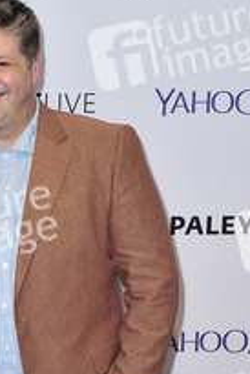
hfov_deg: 18.1
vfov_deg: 26.6
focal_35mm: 74
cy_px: 321
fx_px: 769
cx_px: 17
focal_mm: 38
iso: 400
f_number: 4
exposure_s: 1/320
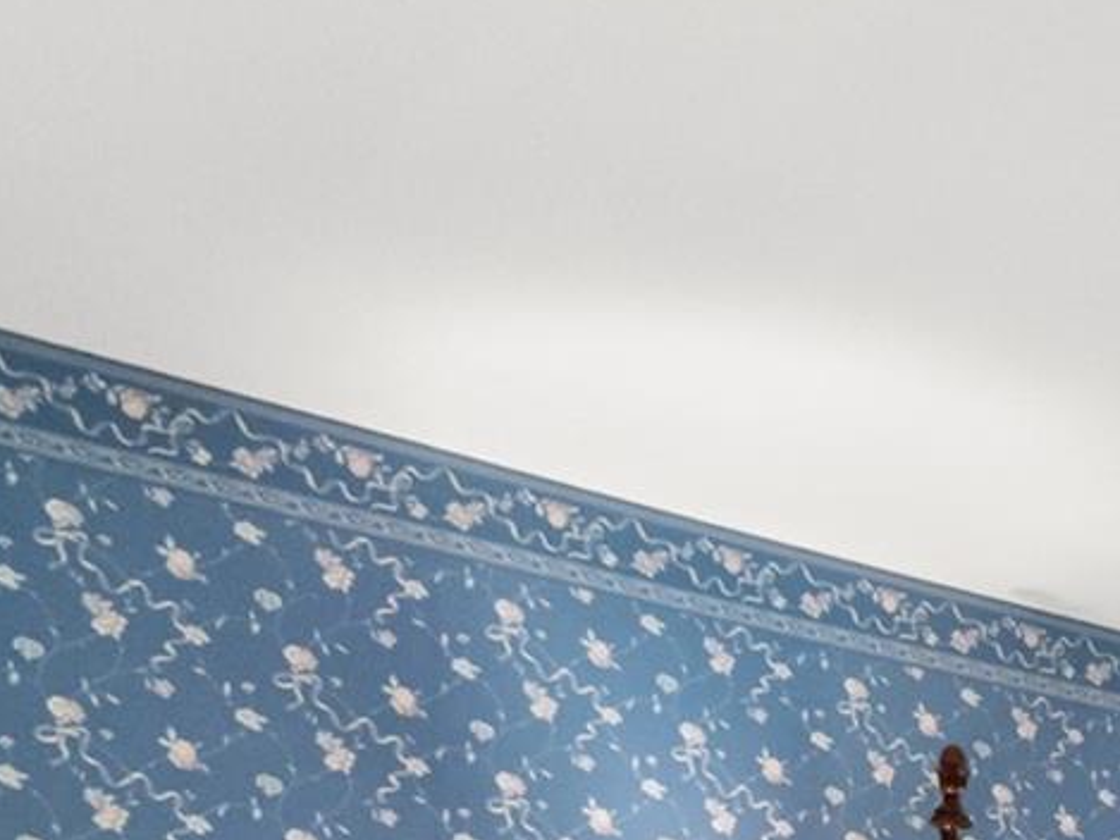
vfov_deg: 19.3
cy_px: 1369
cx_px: 1887
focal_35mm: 63
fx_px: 2039
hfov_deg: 22.2
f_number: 4.5
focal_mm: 10
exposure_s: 1/30
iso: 1250
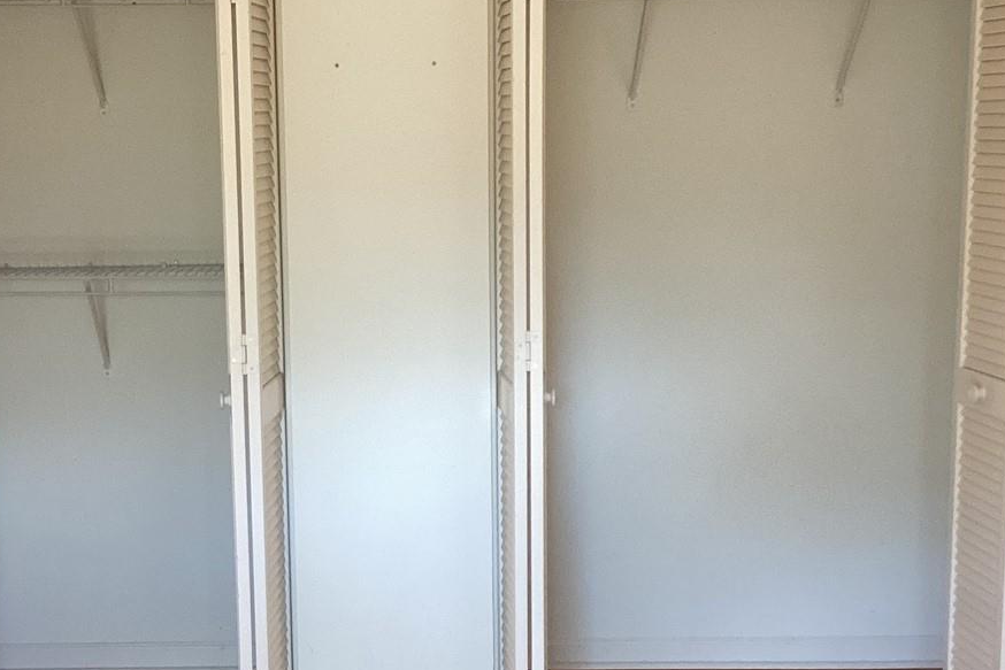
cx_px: 376
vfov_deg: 23.0
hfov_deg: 33.8
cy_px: 401
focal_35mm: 59
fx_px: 1647
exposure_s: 1/60
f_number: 2.4
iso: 200
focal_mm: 3.3
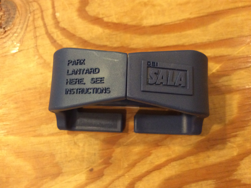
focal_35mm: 32
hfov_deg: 56.9
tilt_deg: -79.6
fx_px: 232
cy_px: 94
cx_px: 126
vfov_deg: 44.1
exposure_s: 1/24
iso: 250
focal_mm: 3.3
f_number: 2.4
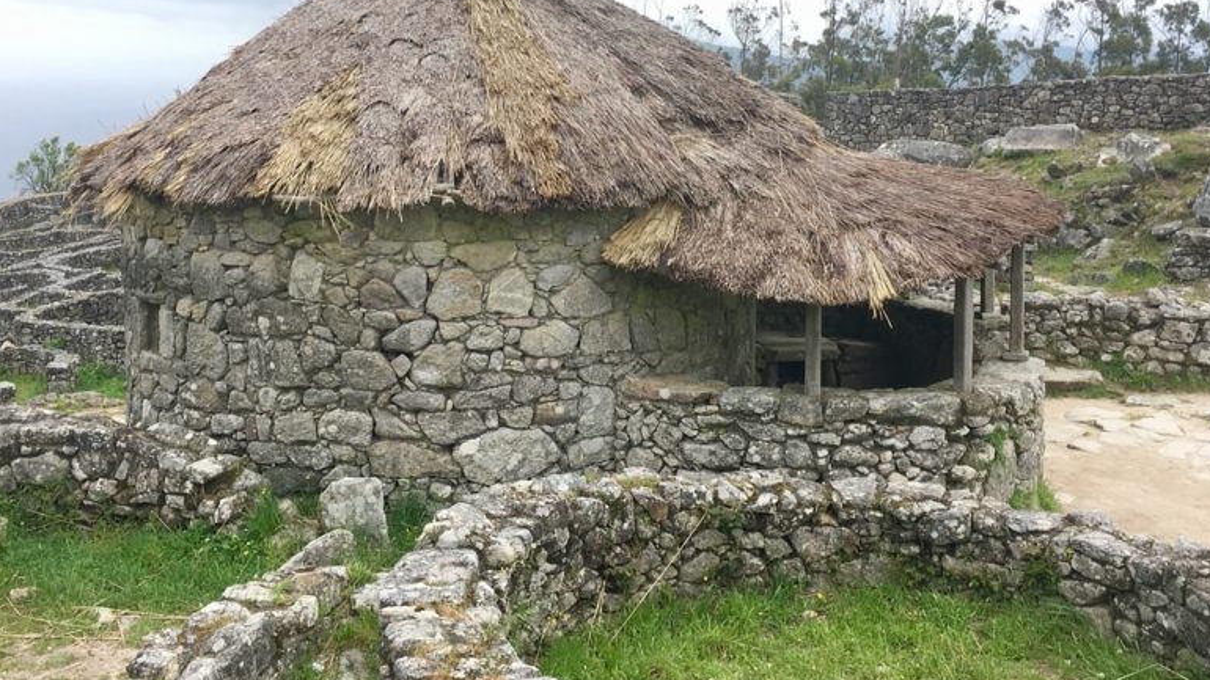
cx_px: 575
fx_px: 1347
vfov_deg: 27.7
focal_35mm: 42
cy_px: 132
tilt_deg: -2.8
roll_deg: -0.9
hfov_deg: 48.3
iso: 25
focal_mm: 4.15
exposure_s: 1/394
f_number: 2.2
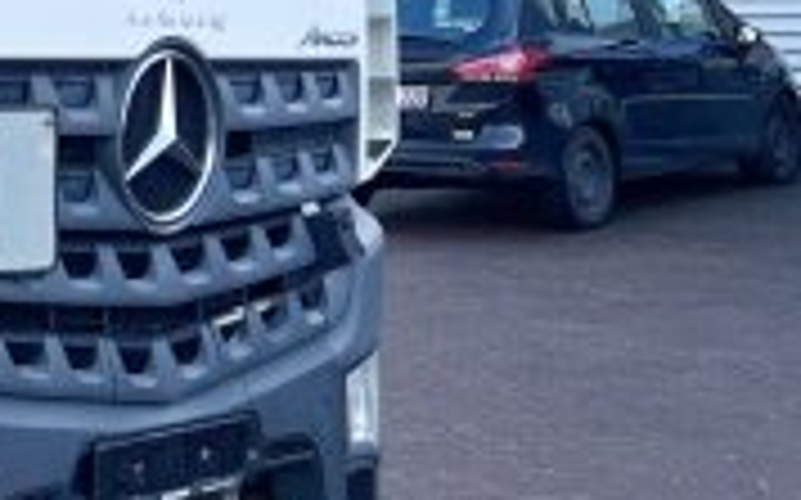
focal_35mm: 99
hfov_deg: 18.1
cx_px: -490
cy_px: -45
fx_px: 2160
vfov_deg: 13.0
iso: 50
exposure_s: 1/1395
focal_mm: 5.7
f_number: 1.5
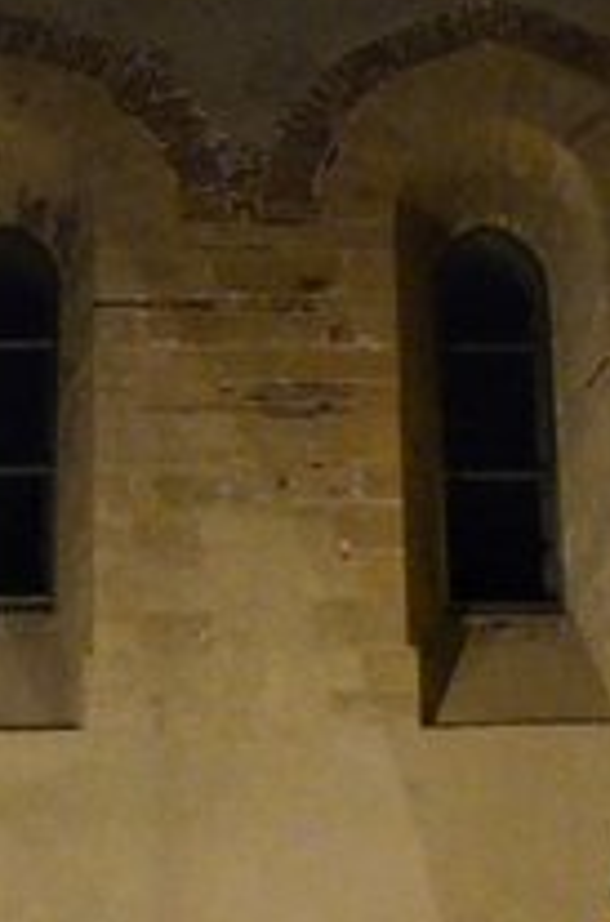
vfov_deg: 14.8
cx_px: 240
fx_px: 3551
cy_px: 641
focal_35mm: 139
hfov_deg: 9.8
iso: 6400
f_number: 7.1
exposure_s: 1/30
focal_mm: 24
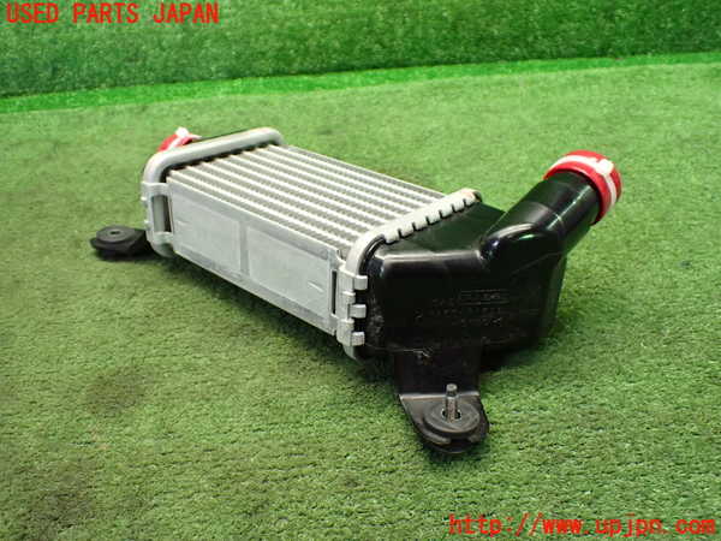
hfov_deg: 60.0
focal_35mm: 30
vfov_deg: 46.8
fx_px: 625
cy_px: 270
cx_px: 360
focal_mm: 5.4
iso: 800
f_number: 2.3
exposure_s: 1/80
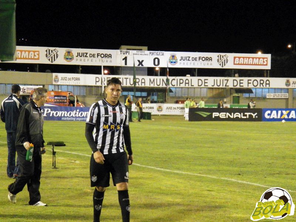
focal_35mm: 113
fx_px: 966
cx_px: 148
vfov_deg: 13.1
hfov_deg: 17.4
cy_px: 111
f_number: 3.6
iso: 3200
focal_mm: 20.2
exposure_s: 1/125
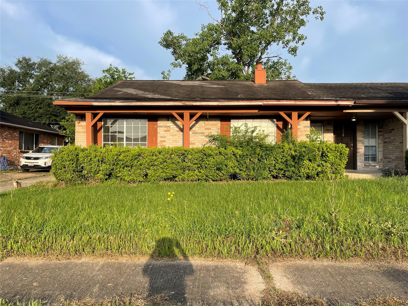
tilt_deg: +0.8
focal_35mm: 25
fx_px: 295
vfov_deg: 54.9
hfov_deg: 69.4
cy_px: 153
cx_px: 204
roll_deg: -0.9
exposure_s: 1/1912
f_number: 1.6
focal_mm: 5.1
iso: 32
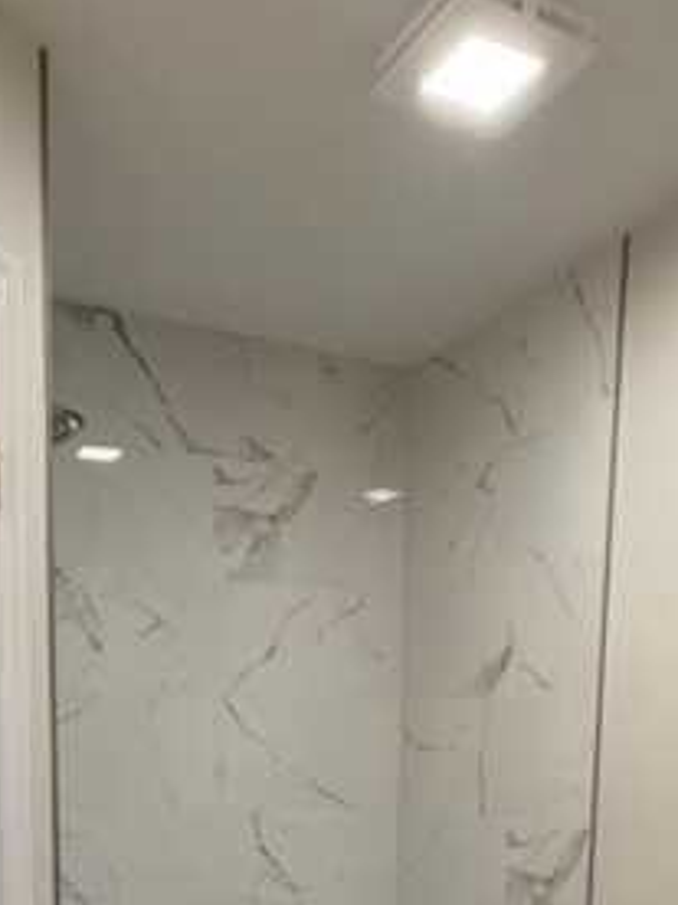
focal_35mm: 39
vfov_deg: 41.5
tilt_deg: -8.5
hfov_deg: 36.8
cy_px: 908
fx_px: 1018
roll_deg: -1.1
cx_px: 318
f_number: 2.2
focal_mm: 2.22
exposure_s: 1/120
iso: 250
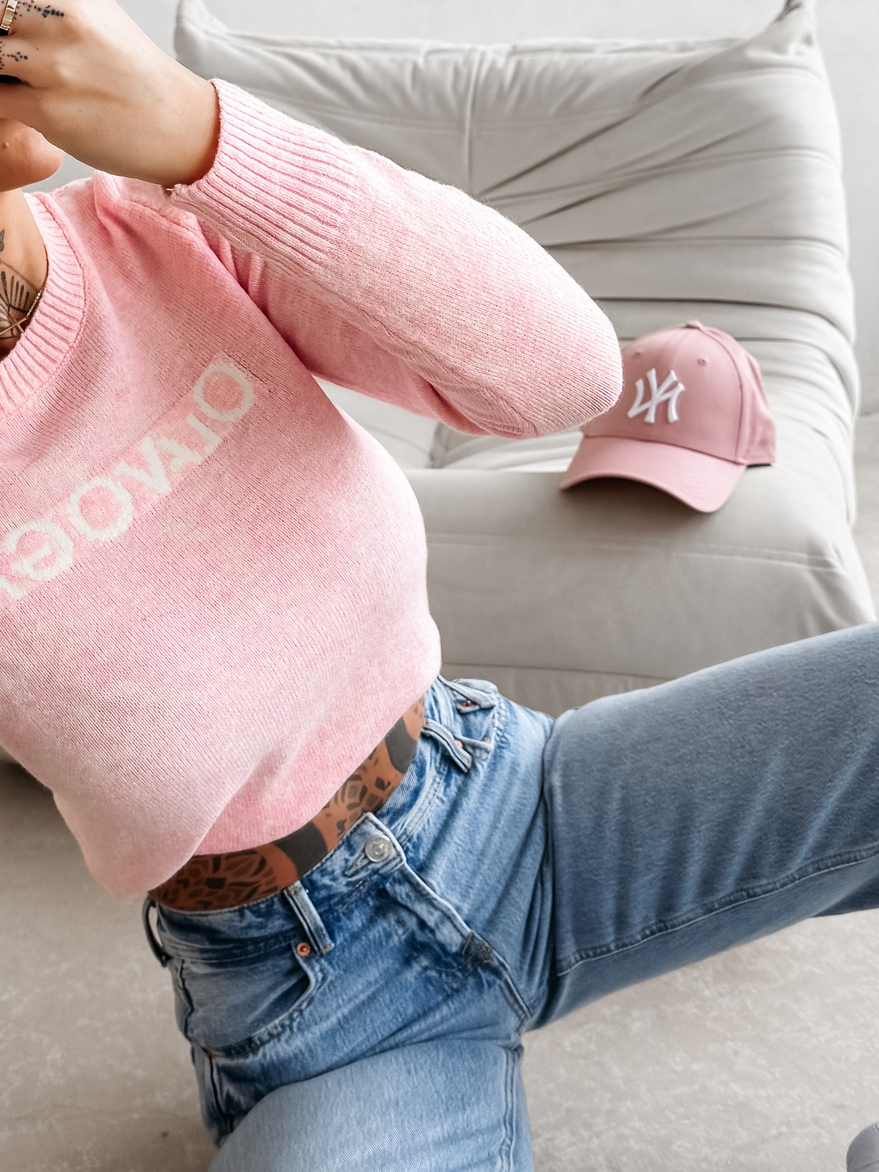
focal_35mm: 55
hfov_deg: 26.4
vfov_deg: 34.6
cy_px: 391
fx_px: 1863
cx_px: 281
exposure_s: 1/120
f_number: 1.8
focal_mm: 6.76
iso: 64
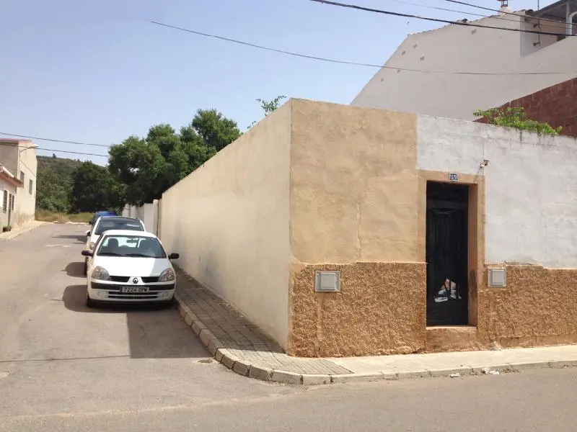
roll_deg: -1.0
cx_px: 288
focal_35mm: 35
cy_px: 216
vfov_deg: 40.7
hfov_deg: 52.6
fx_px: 583
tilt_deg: +4.3
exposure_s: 1/2304
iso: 50
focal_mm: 4.28
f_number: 2.4
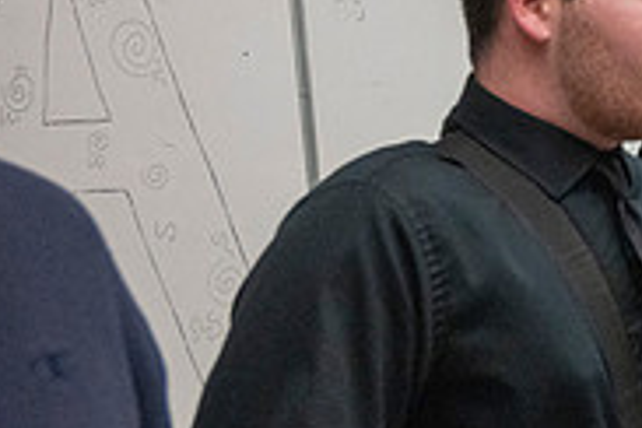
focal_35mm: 76
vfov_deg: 17.9
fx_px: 1355
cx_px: 968
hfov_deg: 22.0
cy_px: 223
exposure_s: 1/500
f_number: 4
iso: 10000
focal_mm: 24
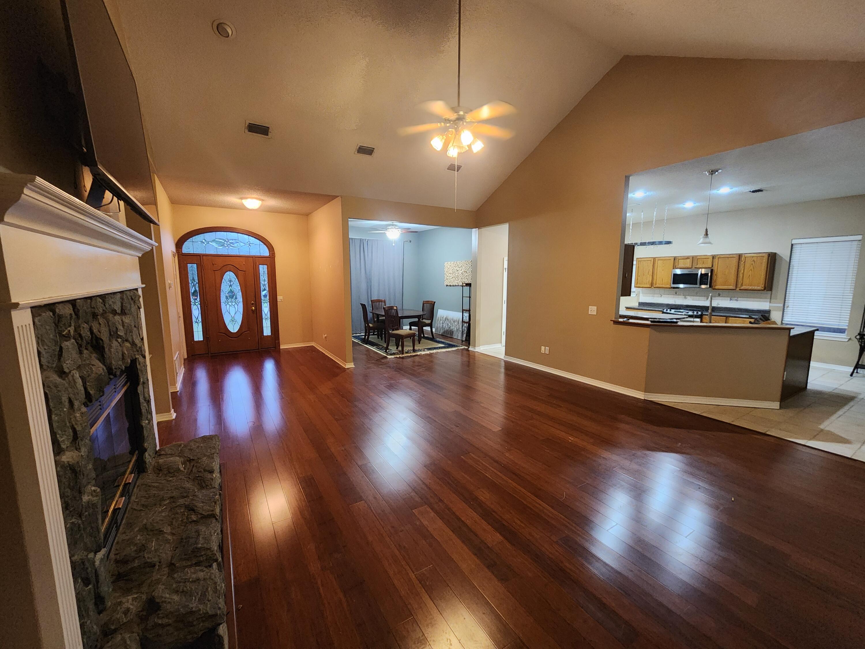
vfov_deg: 89.9
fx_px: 325
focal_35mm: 13
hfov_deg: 106.2
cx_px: 432
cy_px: 324
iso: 640
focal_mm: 2.2
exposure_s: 1/24
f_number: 2.2
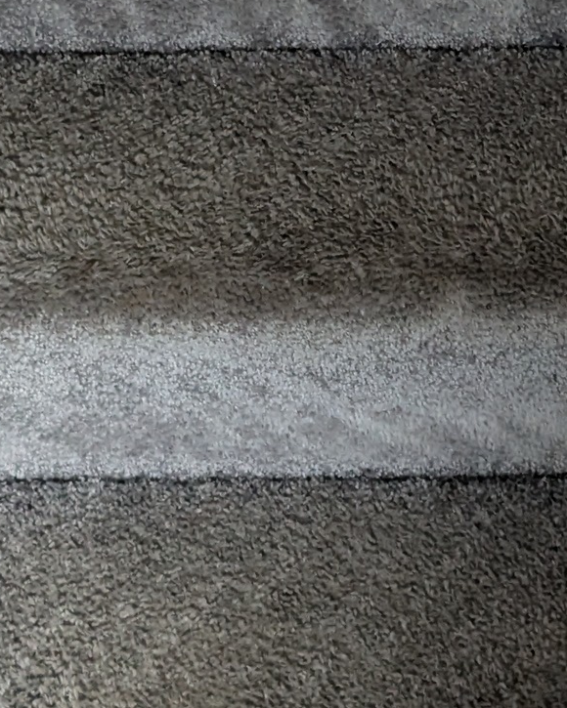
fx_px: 1951
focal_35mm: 93
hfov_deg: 16.4
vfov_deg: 20.3
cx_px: 474
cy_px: 104
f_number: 1.73
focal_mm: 4.38
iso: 654
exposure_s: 1/40
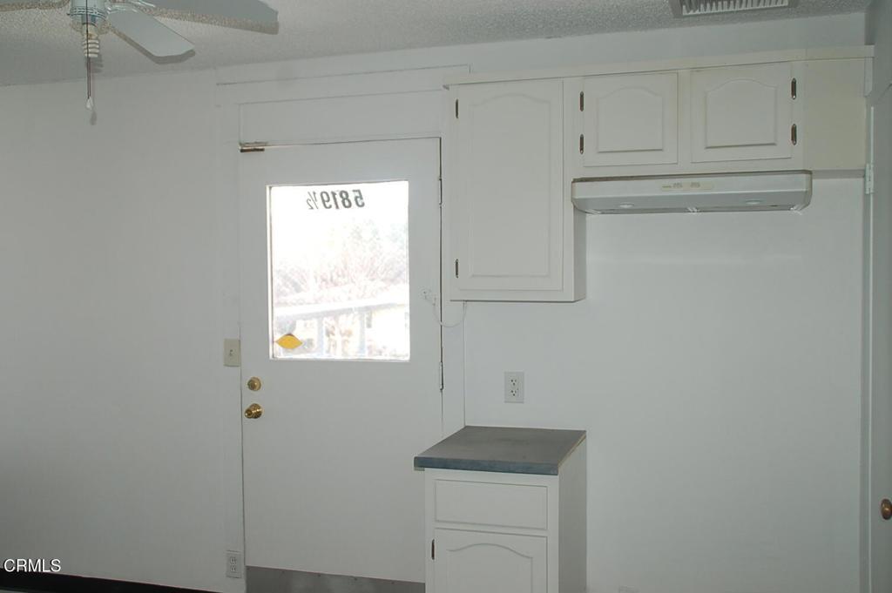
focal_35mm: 38
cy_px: 296
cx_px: 446
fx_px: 928
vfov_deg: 35.4
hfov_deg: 51.3
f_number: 4
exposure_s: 1/200
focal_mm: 25
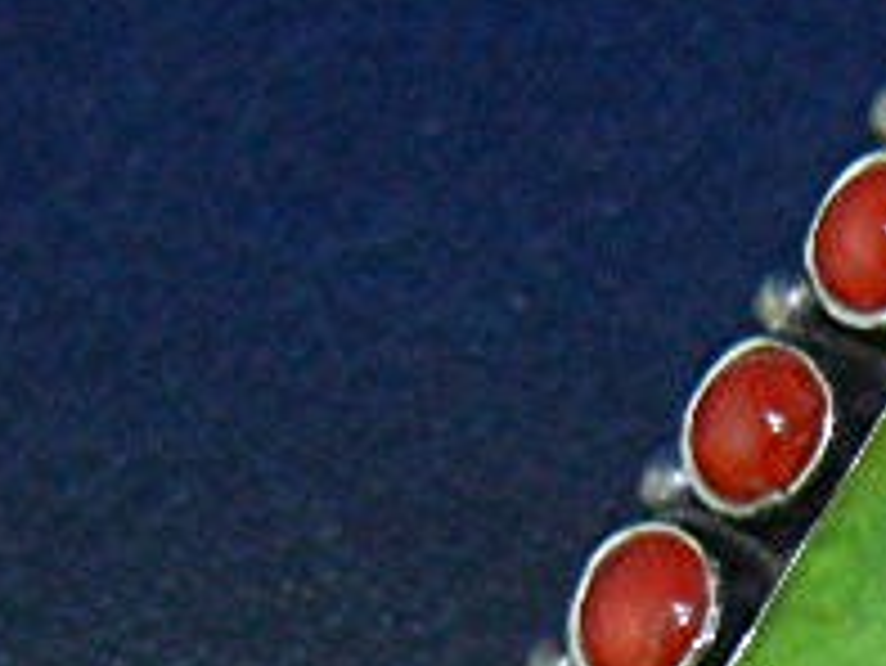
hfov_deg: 8.8
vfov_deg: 6.7
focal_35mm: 221
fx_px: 5660
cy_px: 711
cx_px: 1169
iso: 800
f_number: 8.2
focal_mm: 12.2
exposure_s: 1/30
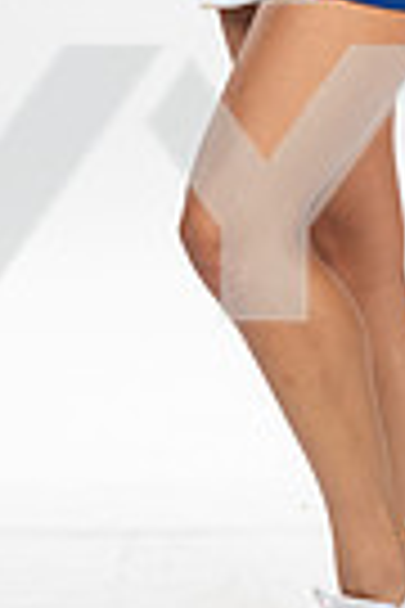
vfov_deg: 10.1
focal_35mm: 200
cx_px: 382
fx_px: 3375
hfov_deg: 6.8
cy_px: -131
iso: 800
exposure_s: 1/320
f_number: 7.1
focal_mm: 60
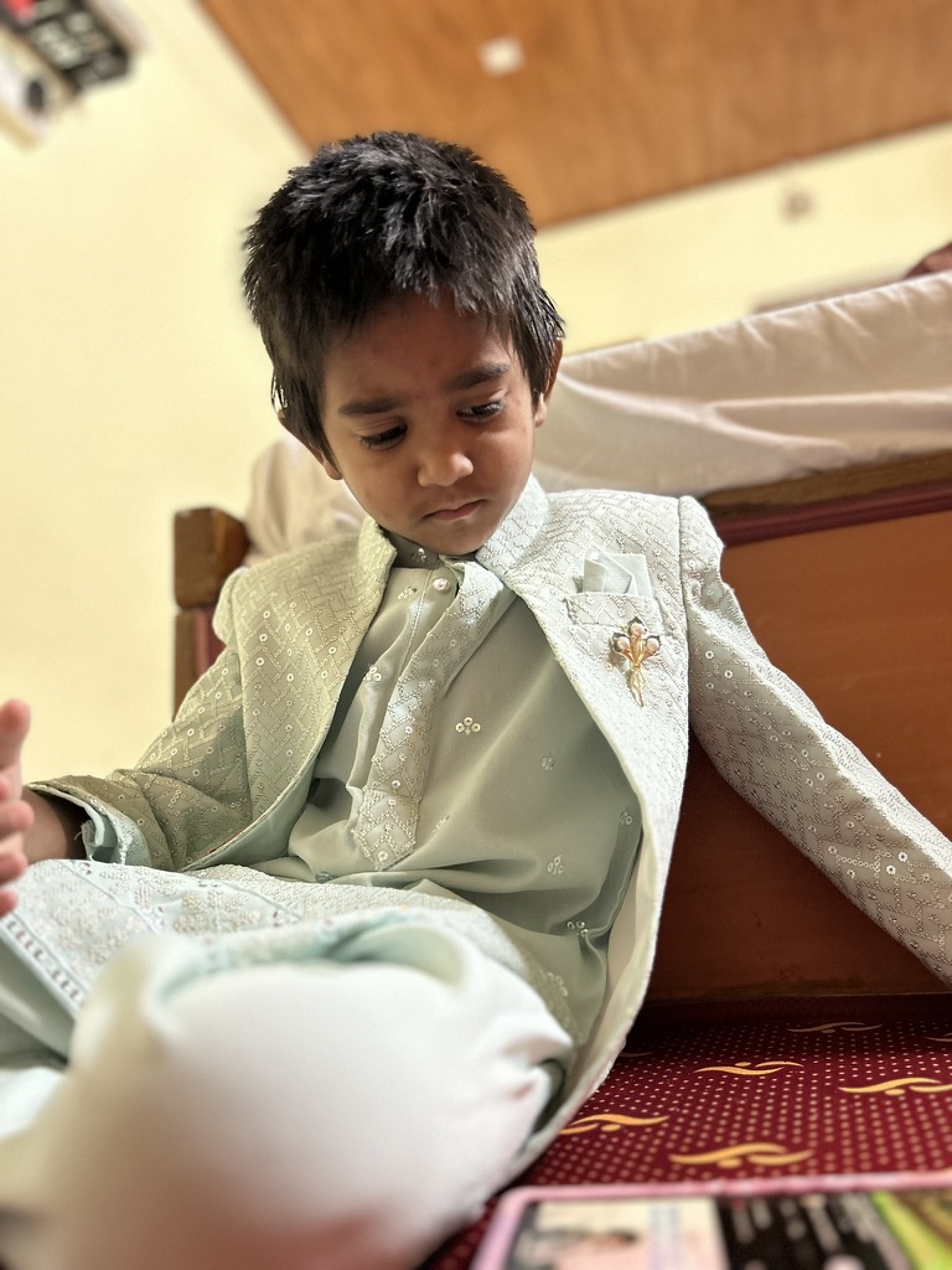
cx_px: 476
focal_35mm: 26
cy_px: 635
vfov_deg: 67.3
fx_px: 953
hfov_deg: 53.1
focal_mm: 5.7
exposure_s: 1/25
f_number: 1.5
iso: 640
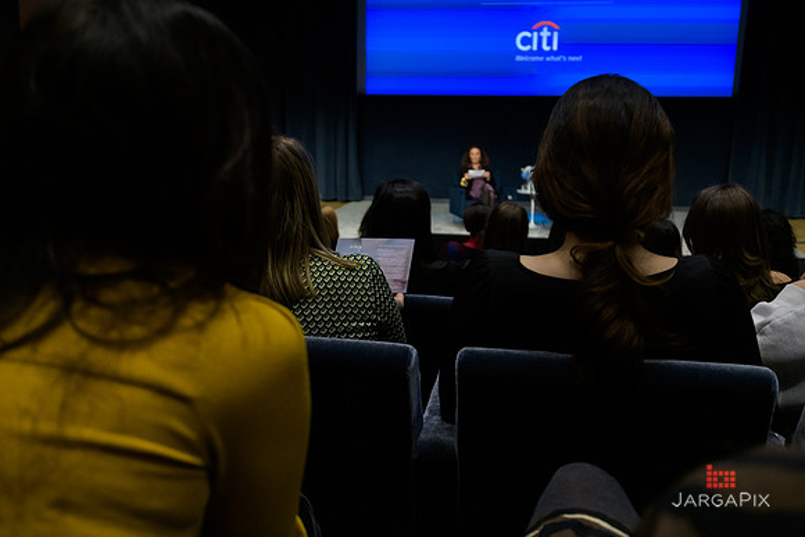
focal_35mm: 35
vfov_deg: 37.9
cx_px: 402
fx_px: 783
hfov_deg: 54.4
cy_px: 268
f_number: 4
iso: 2000
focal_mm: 35
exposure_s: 1/200
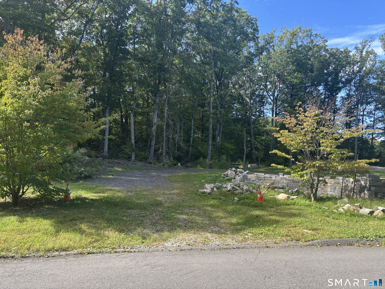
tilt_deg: +3.6
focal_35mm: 26
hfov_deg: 67.3
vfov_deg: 53.1
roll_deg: -3.6
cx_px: 192
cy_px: 144
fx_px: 289
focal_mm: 5.96
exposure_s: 1/462
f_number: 1.6
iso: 50
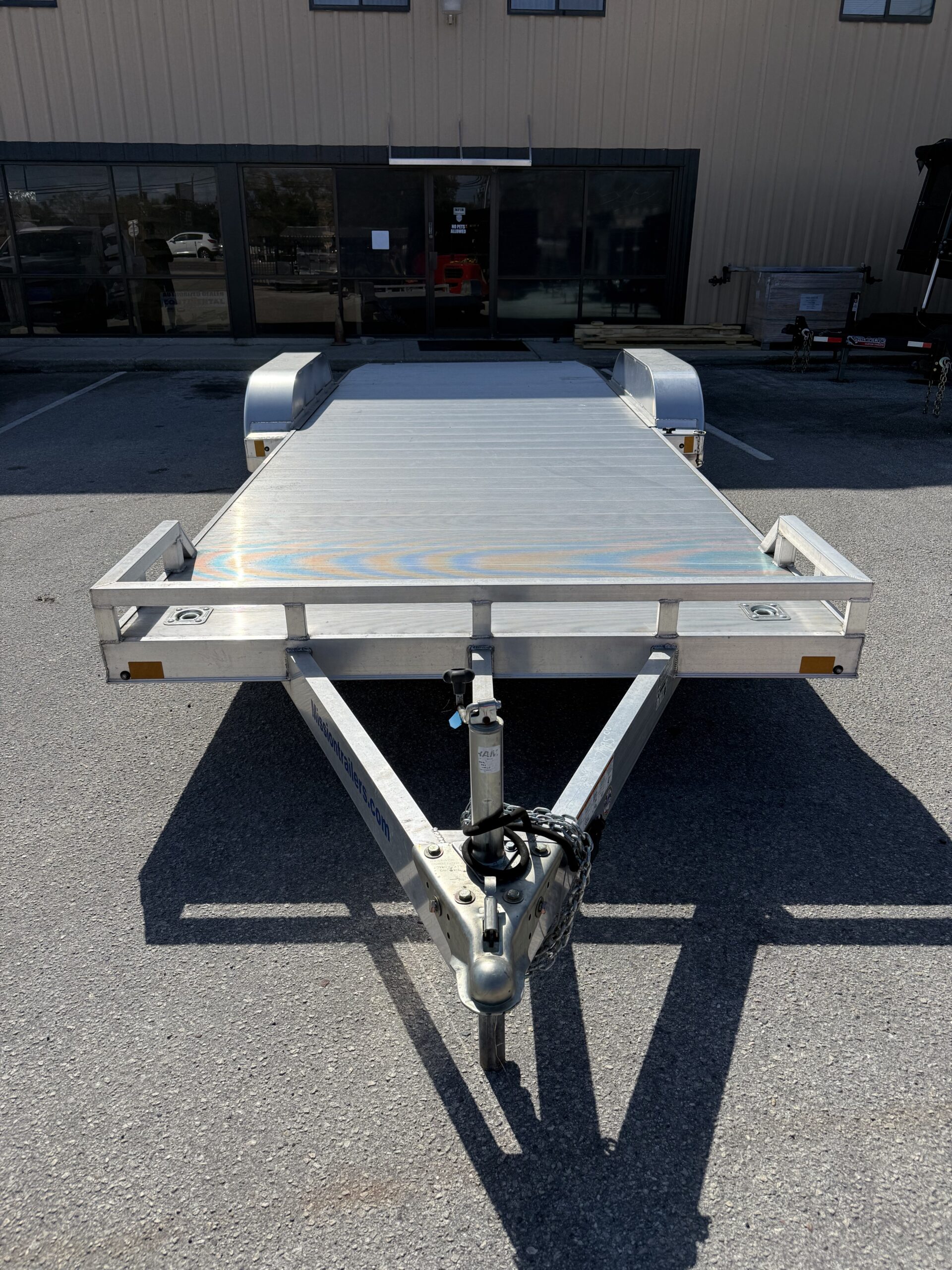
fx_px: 880
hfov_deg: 56.8
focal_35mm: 24
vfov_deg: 71.6
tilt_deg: -18.6
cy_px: 635
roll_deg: -1.6
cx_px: 476
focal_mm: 6.76
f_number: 1.78
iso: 100
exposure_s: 1/10309
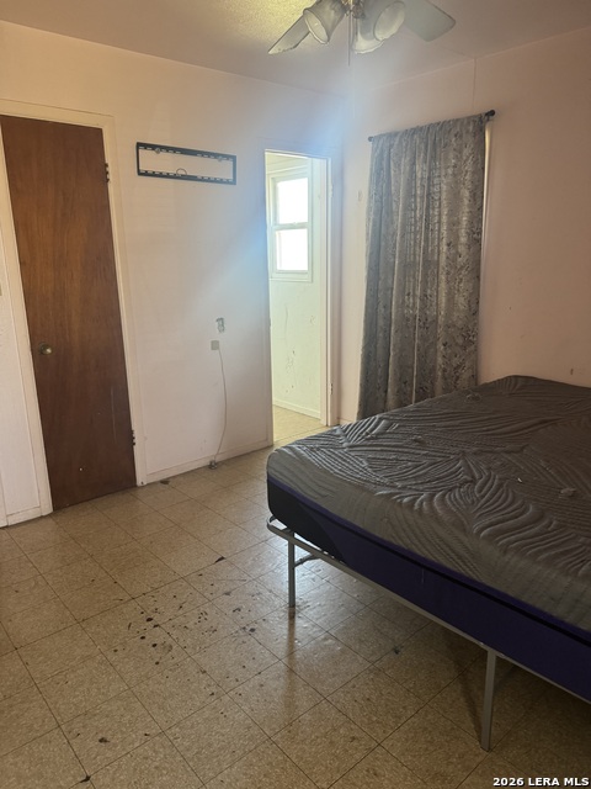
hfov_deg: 56.8
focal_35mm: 24
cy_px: 394
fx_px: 546
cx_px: 296
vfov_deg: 71.6
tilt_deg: -14.7
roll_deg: +1.6
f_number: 1.78
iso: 320
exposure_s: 1/60
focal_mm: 6.76
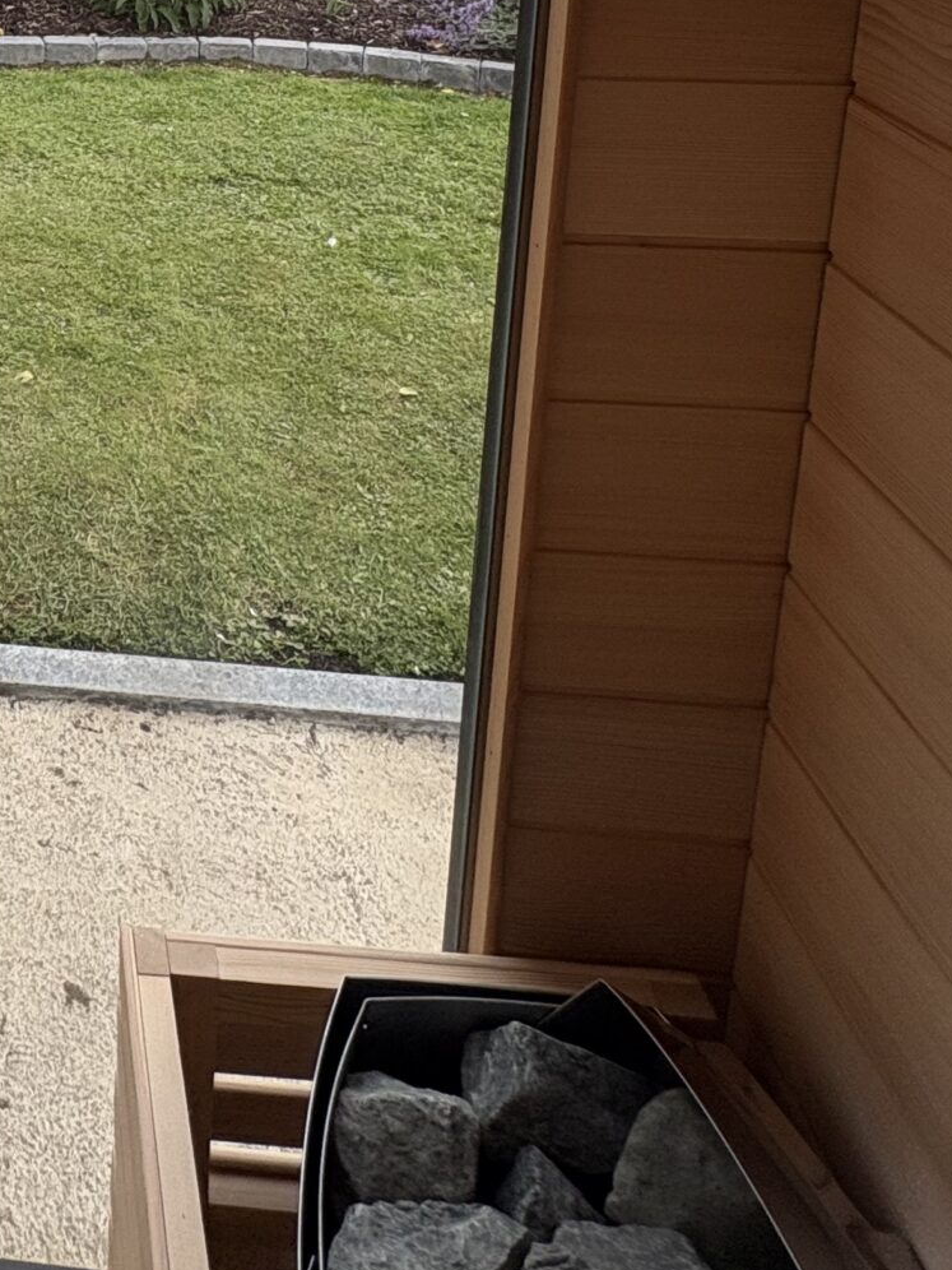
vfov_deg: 41.3
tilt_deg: -10.5
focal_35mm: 36
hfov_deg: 34.0
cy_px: -120
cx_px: -111
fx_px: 1320
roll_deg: +0.2
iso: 64
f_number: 2.2
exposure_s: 1/418
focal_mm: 2.22
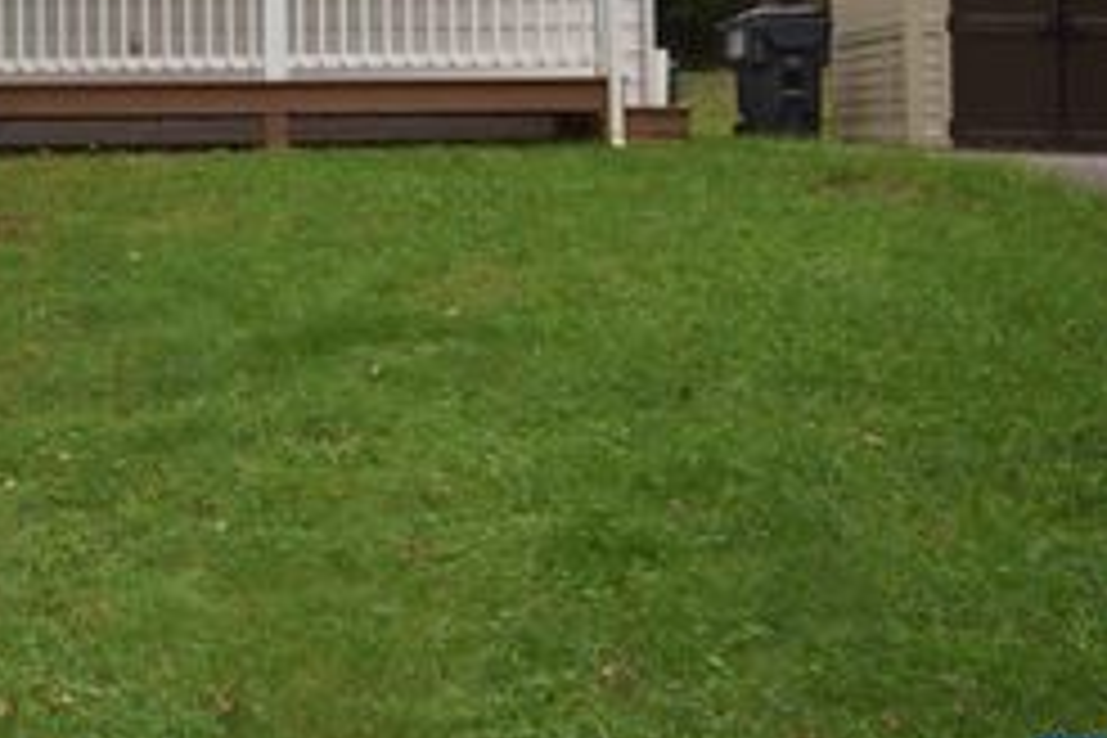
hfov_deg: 30.5
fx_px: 1876
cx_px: -9
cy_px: 27
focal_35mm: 61
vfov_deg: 21.6
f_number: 5.6
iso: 280
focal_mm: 20
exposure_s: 1/125
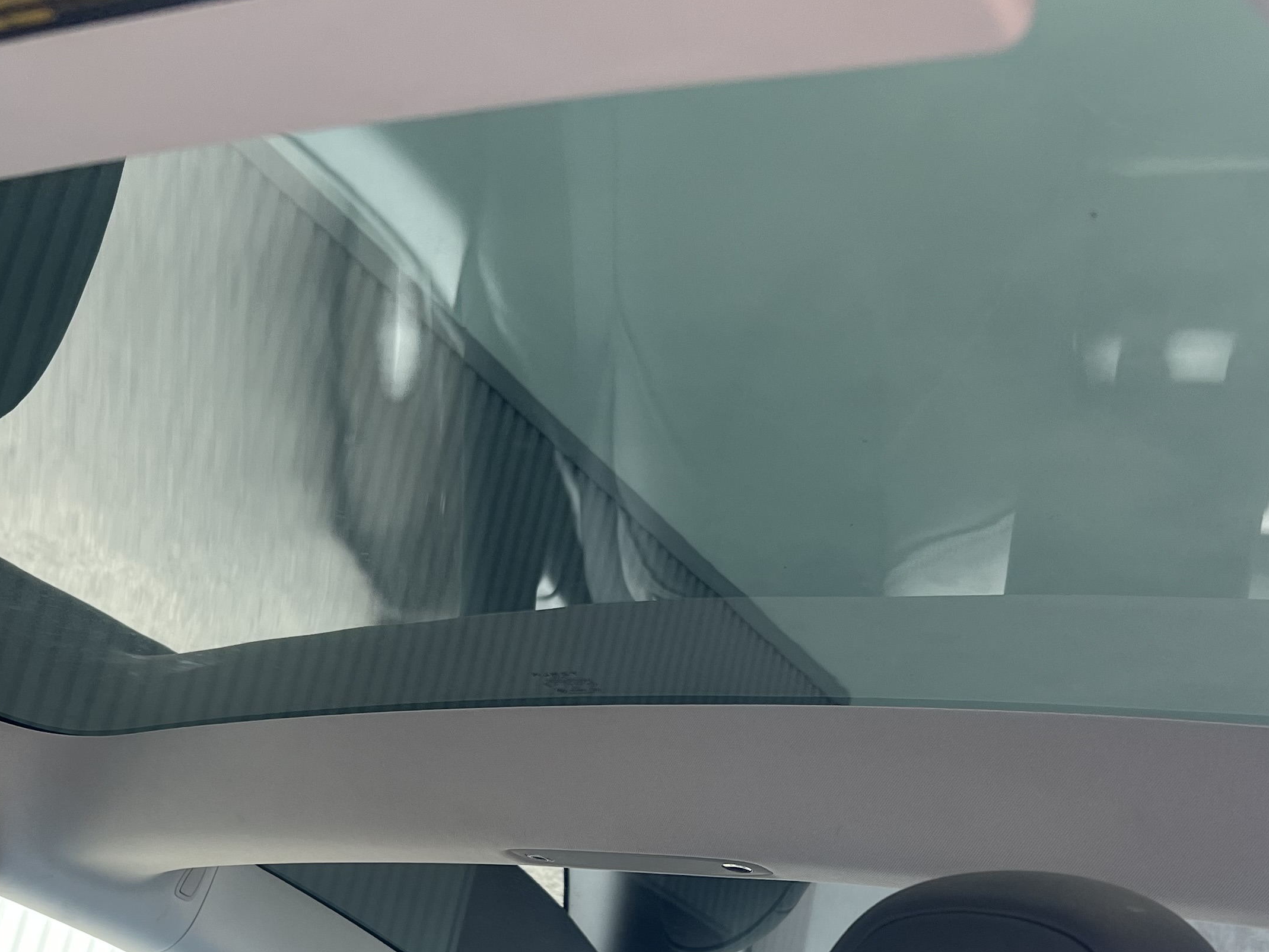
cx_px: 507
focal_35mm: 49
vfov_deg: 28.9
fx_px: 1797
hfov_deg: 38.7
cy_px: 791
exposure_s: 1/184
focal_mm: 5.7
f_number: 1.5
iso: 50
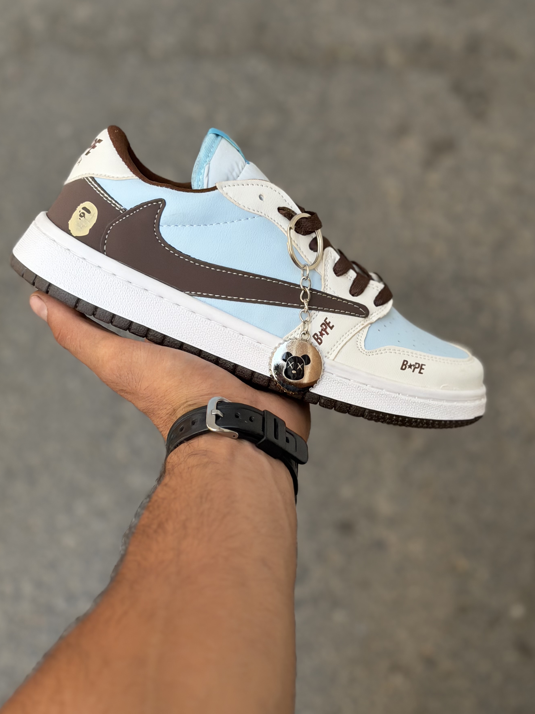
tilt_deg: -66.3
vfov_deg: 34.9
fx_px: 1133
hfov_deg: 26.6
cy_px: 314
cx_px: 253
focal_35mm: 55
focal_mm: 6.76
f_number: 1.78
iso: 64
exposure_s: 1/1264
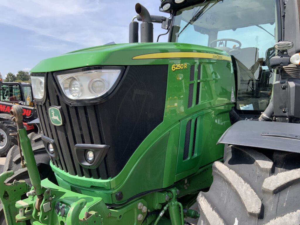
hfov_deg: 61.7
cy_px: 112
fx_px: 251
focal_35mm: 29
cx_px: 150
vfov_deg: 48.2
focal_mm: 3
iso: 16
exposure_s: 1/829
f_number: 1.8
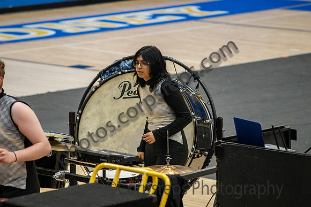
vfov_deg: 5.3
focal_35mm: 258
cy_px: 98
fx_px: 2233
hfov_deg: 8.0
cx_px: 140
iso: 4000
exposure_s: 1/500
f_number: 4
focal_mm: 200
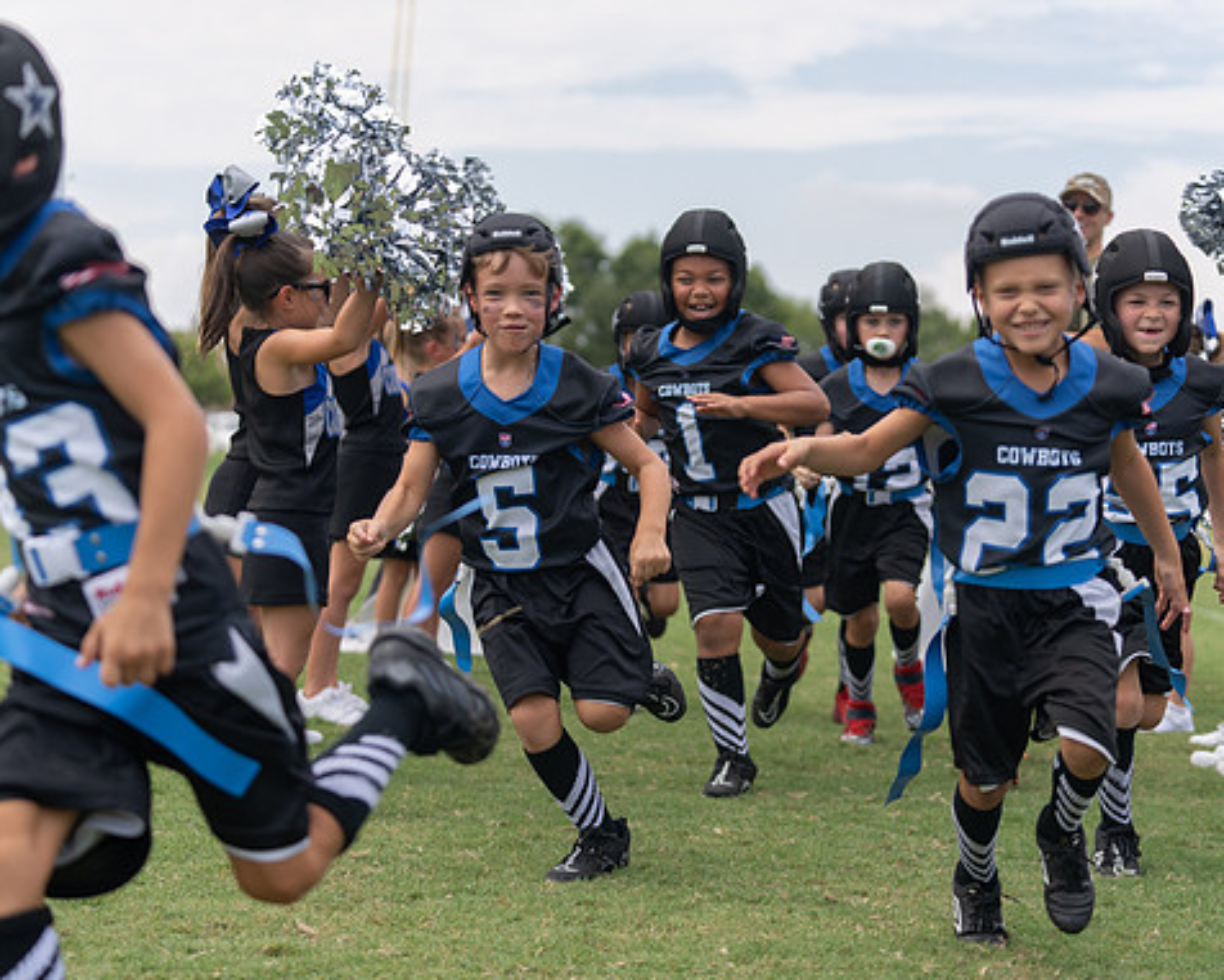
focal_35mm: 80
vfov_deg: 19.2
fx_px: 2899
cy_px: 490
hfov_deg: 23.8
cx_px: 741
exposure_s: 1/1250
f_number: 2.8
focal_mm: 70
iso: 125
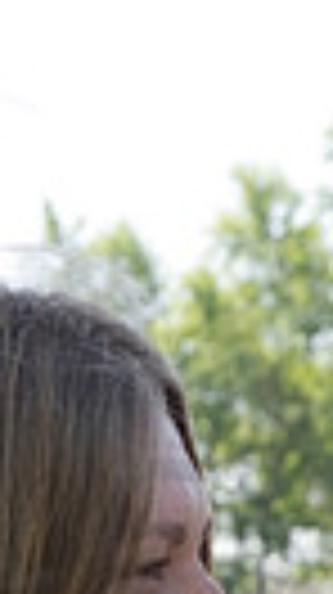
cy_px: 1228
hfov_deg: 5.2
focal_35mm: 235
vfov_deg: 8.6
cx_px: 256
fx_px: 3698
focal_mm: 51
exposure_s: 1/200
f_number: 9
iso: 400
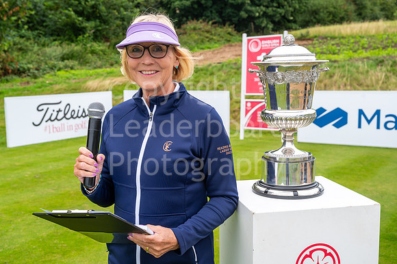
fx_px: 474
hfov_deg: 45.5
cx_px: 198
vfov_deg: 31.2
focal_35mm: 43
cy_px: 132
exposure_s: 1/50
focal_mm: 43
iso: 125
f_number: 6.3
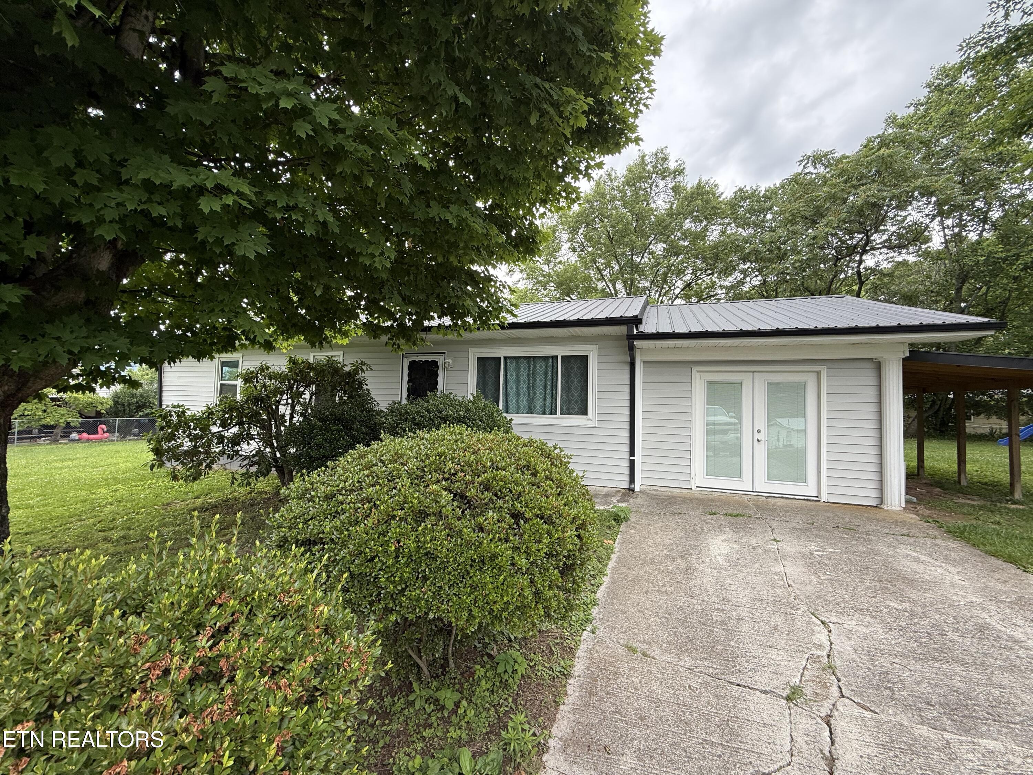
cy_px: 388
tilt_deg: +2.5
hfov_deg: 102.1
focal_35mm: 14
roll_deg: -1.6
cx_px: 516
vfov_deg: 85.7
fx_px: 418
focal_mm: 2.22
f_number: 2.2
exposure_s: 1/173
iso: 50
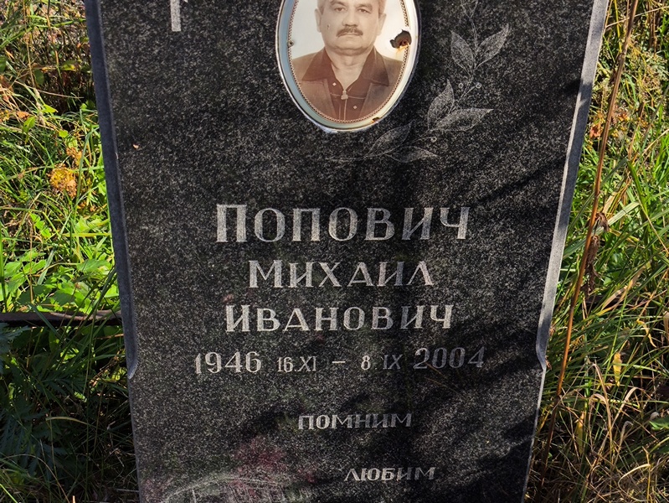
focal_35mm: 50
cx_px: 334
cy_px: 252
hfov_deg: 38.2
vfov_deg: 29.1
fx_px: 967
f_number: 1.7
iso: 50
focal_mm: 4.71
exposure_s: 1/811
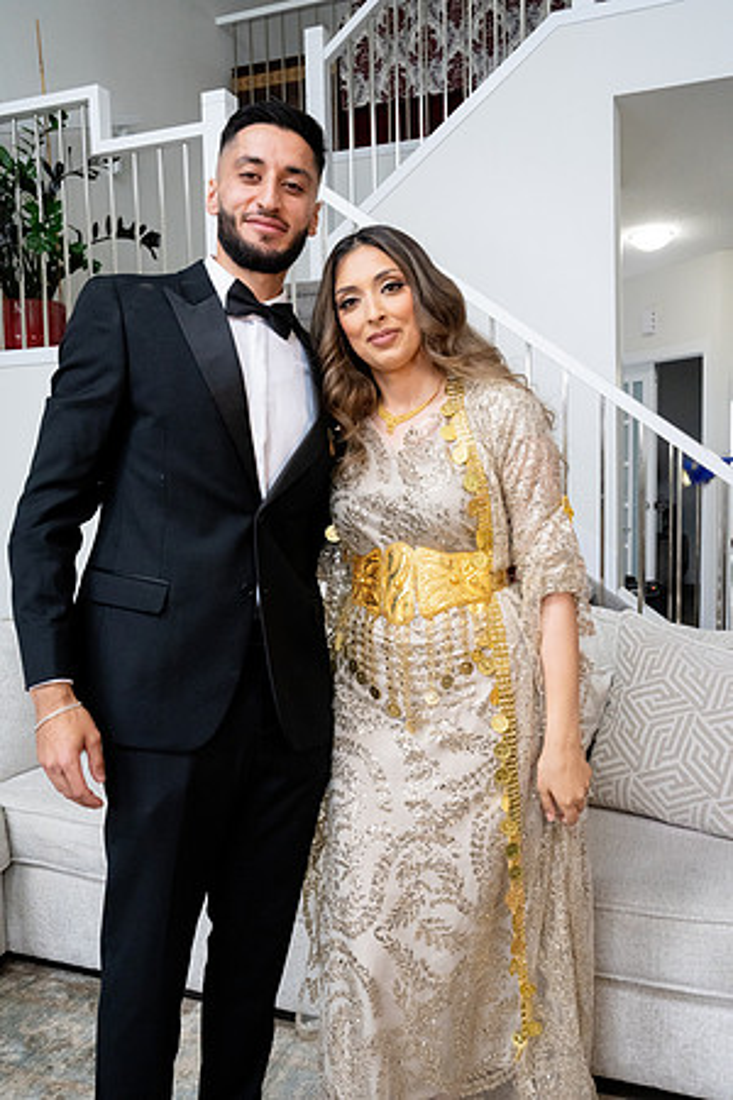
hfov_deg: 42.3
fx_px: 947
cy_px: 550
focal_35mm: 31
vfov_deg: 60.3
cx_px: 366
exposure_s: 1/160
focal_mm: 31
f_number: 9
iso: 6400
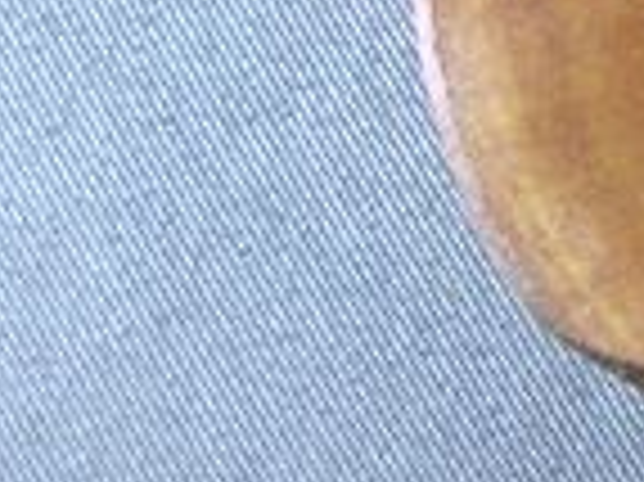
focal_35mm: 160
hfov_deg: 11.3
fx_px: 2974
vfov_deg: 9.2
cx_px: 1220
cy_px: -54
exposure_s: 1/80
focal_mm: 7.9
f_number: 2.8
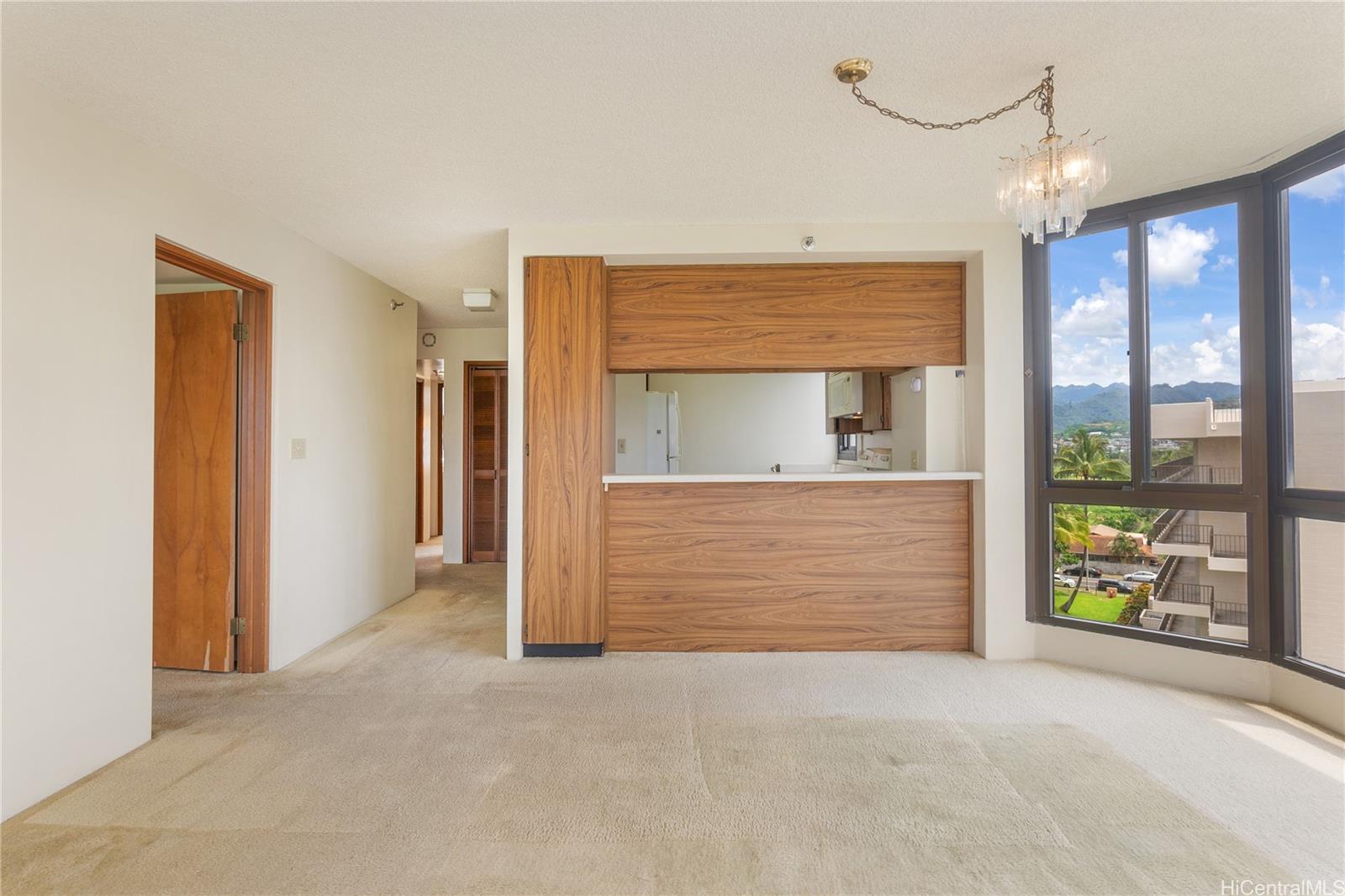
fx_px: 672
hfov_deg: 90.0
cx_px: 672
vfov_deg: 67.4
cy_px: 448
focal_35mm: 18
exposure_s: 1/25
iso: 100
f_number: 8
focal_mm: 12
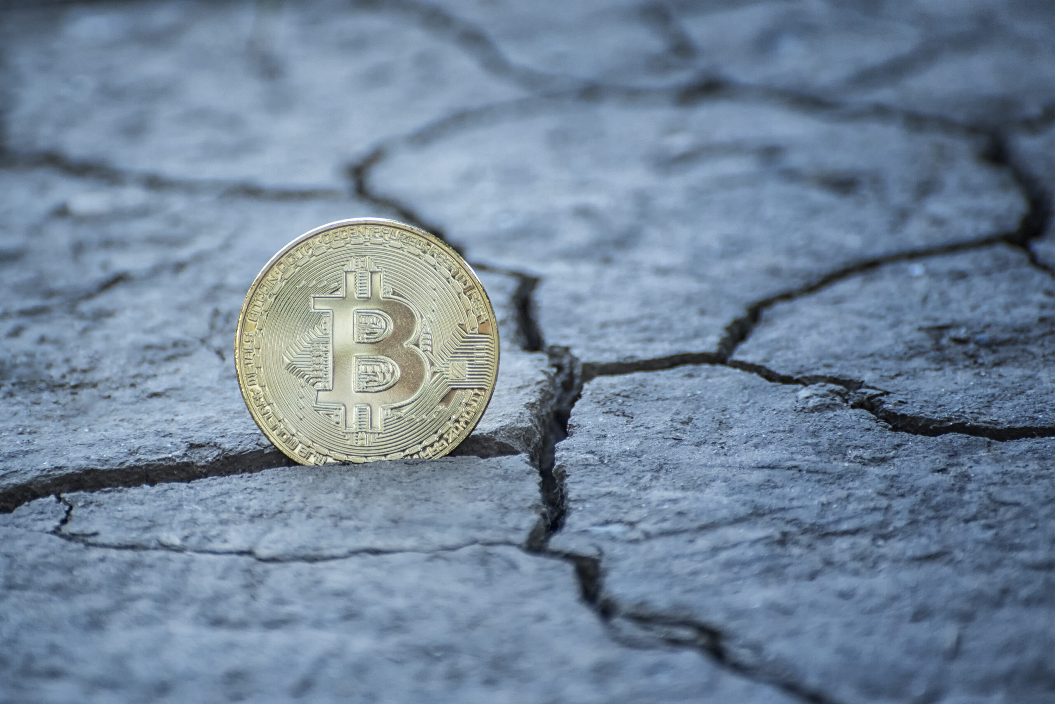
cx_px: 528
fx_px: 8792
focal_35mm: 300
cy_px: 352
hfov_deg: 6.9
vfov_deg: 4.6
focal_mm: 300
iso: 1400
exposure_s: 1/250
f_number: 5.6
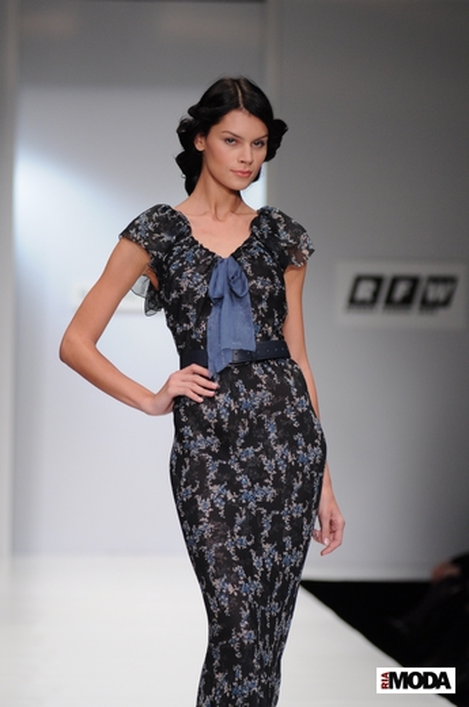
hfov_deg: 9.1
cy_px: 354
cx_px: 234
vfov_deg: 13.7
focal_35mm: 150
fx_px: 2941
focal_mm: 100
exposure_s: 1/250
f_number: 3.2
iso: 800
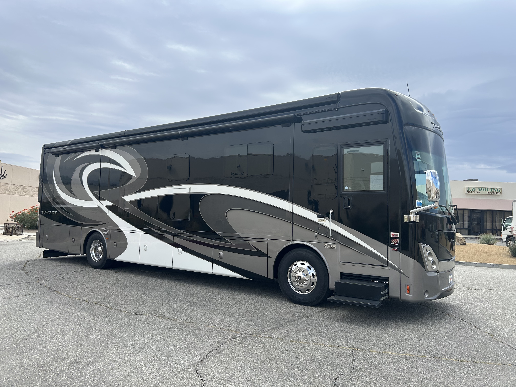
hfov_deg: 67.3
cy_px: 194
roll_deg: -2.3
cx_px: 258
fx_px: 388
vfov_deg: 53.1
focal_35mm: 26
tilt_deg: +3.0
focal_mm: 5.7
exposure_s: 1/2841
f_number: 1.5
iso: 50
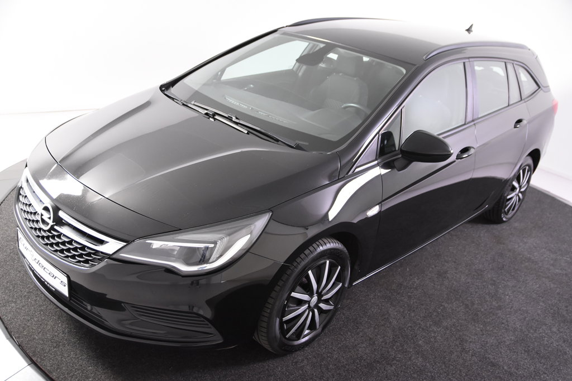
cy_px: 190
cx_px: 286
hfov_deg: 53.1
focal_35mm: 36
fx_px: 572
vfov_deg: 36.9
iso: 1600
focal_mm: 24
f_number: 3.5
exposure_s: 1/50
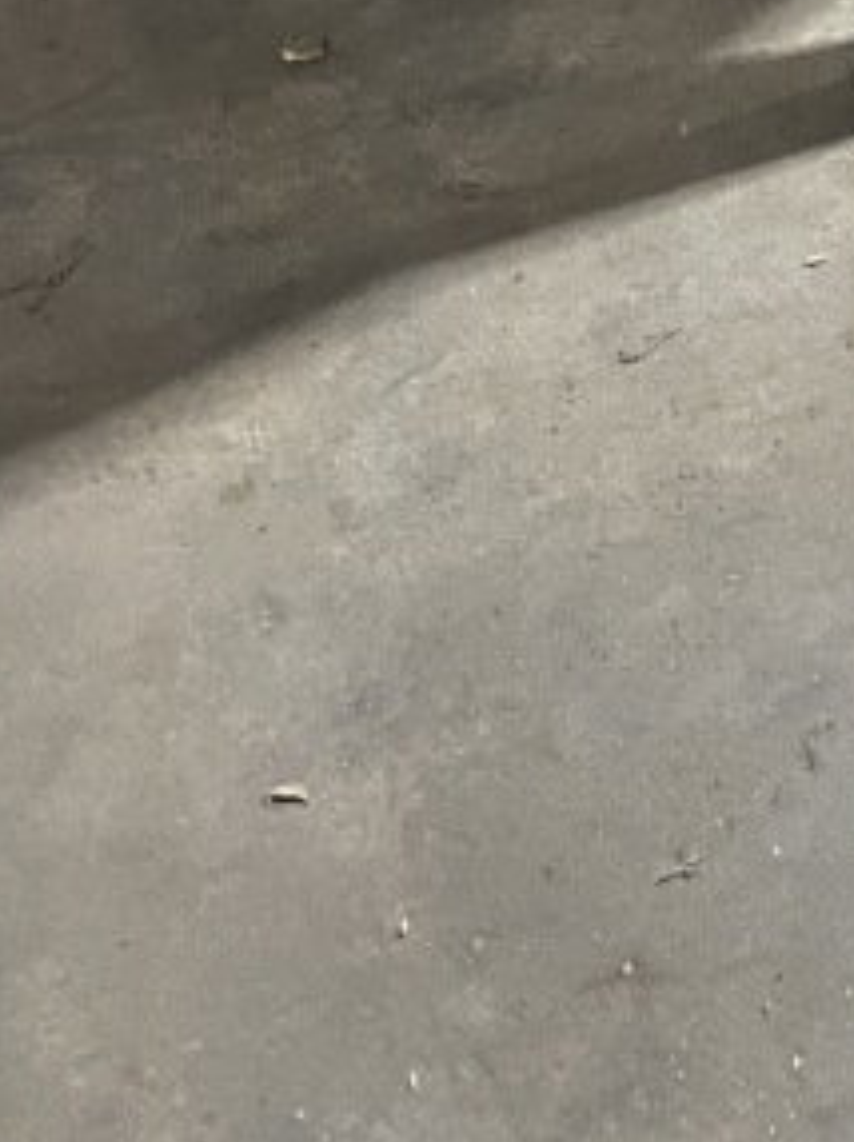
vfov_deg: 23.1
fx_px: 2438
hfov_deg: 18.3
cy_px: -389
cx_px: 1169
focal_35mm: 74
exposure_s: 1/53
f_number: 1.6
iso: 500
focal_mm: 4.2
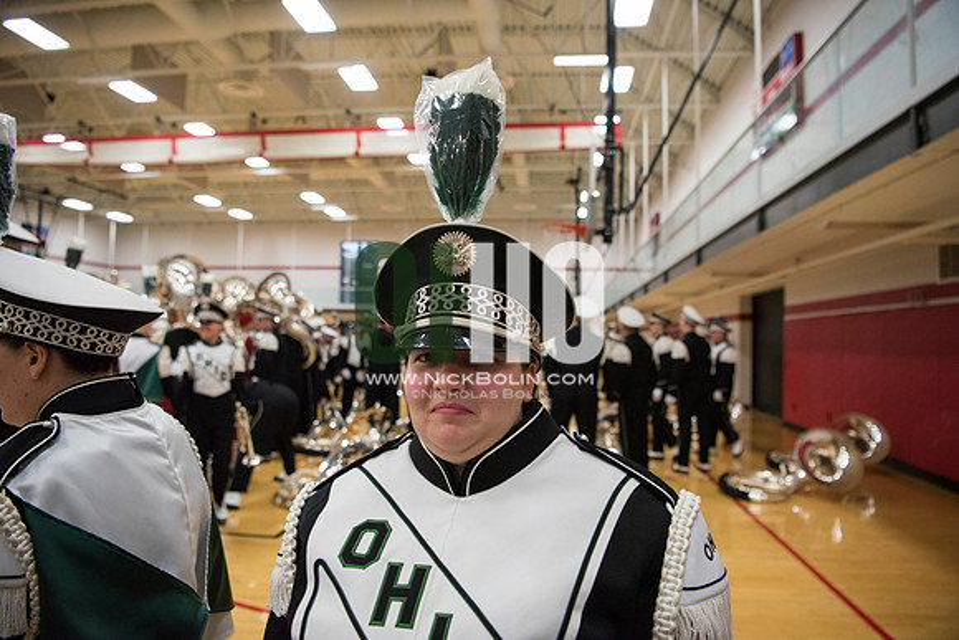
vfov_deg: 53.2
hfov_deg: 73.7
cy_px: 320
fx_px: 639
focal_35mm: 24
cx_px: 480
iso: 2000
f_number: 3.2
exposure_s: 1/500
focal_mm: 24
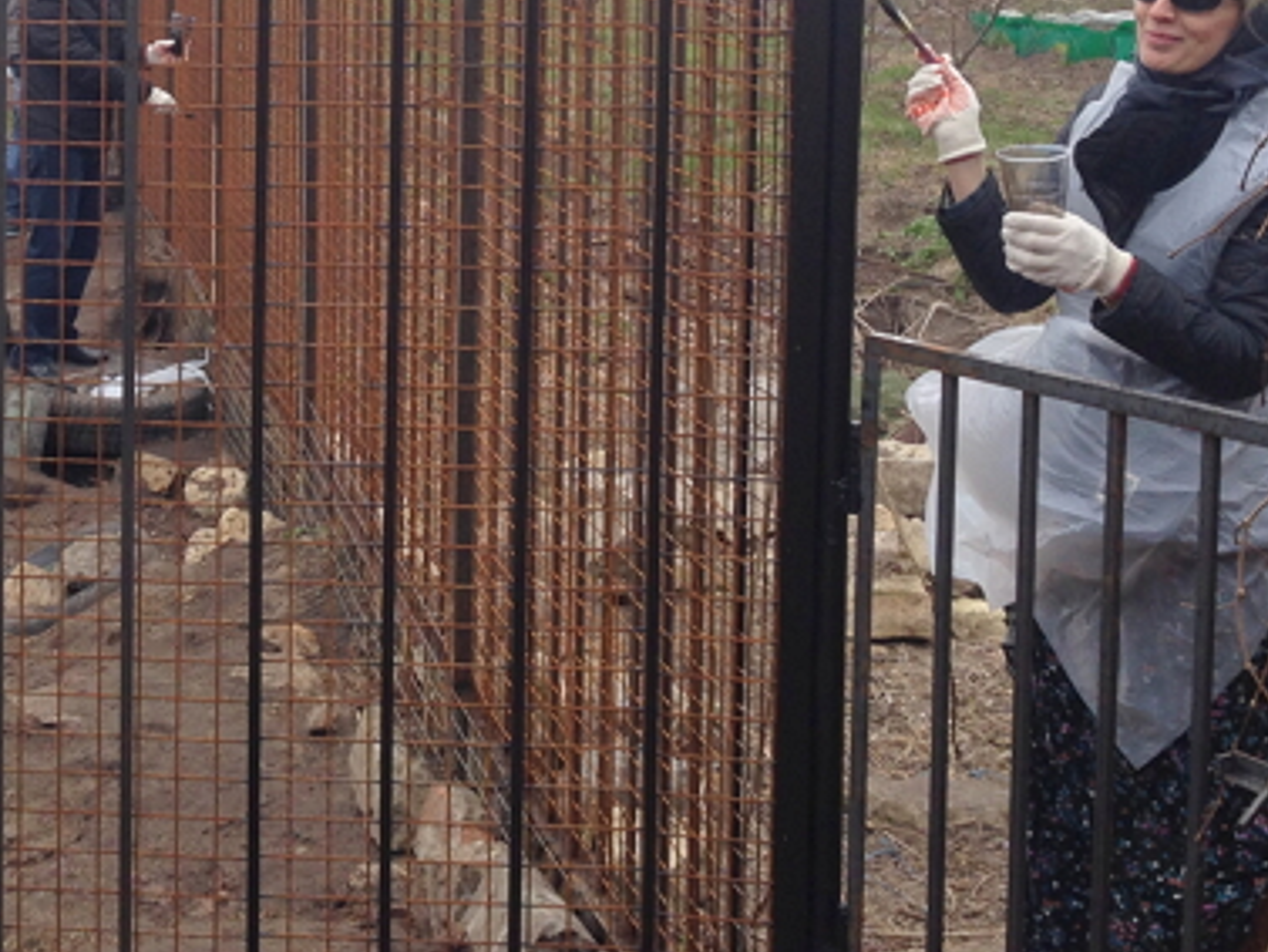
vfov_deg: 20.5
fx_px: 2565
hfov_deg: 27.2
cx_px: 229
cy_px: 61
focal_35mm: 70
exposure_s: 1/459
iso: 50
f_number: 2.4
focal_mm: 4.12
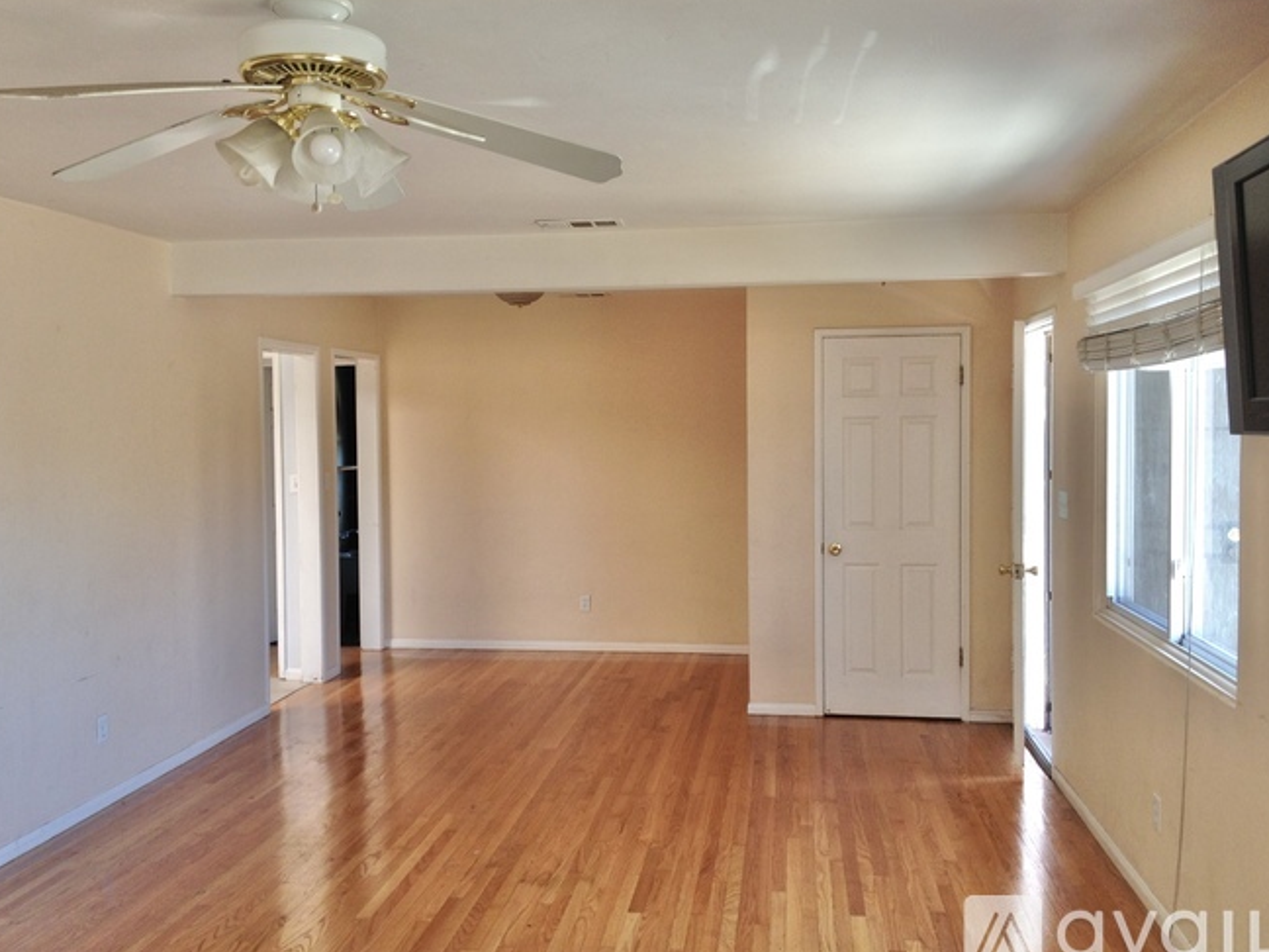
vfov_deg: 39.7
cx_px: 628
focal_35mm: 36
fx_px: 1320
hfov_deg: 51.4
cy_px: 484
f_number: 2.4
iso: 64
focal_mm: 4.28
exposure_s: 1/40
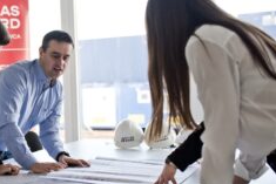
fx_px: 537
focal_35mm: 70
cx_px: 11
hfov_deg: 27.4
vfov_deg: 19.5
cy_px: 90
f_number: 2.2
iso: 640
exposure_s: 1/640
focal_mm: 35
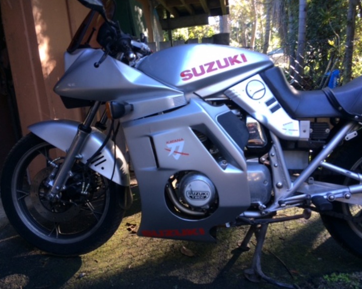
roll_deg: +6.5
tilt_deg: -9.1
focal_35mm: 31
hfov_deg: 57.2
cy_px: 142
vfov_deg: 47.1
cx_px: 177
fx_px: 332
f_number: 2.2
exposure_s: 1/50
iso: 40
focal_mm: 4.15
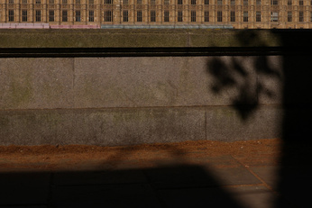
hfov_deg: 28.4
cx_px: 166
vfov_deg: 19.0
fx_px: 616
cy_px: 36
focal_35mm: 71
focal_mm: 24
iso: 80
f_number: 11
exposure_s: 1/500
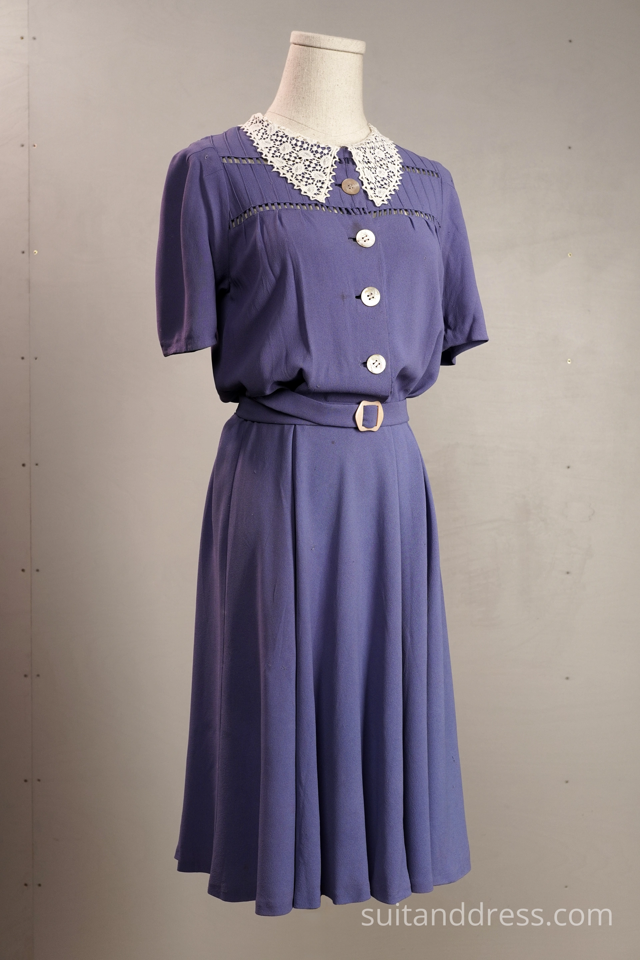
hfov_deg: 28.1
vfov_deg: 41.1
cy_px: 480
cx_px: 320
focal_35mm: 48
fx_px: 1280
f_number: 6.3
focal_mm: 32
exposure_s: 1/80
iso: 400
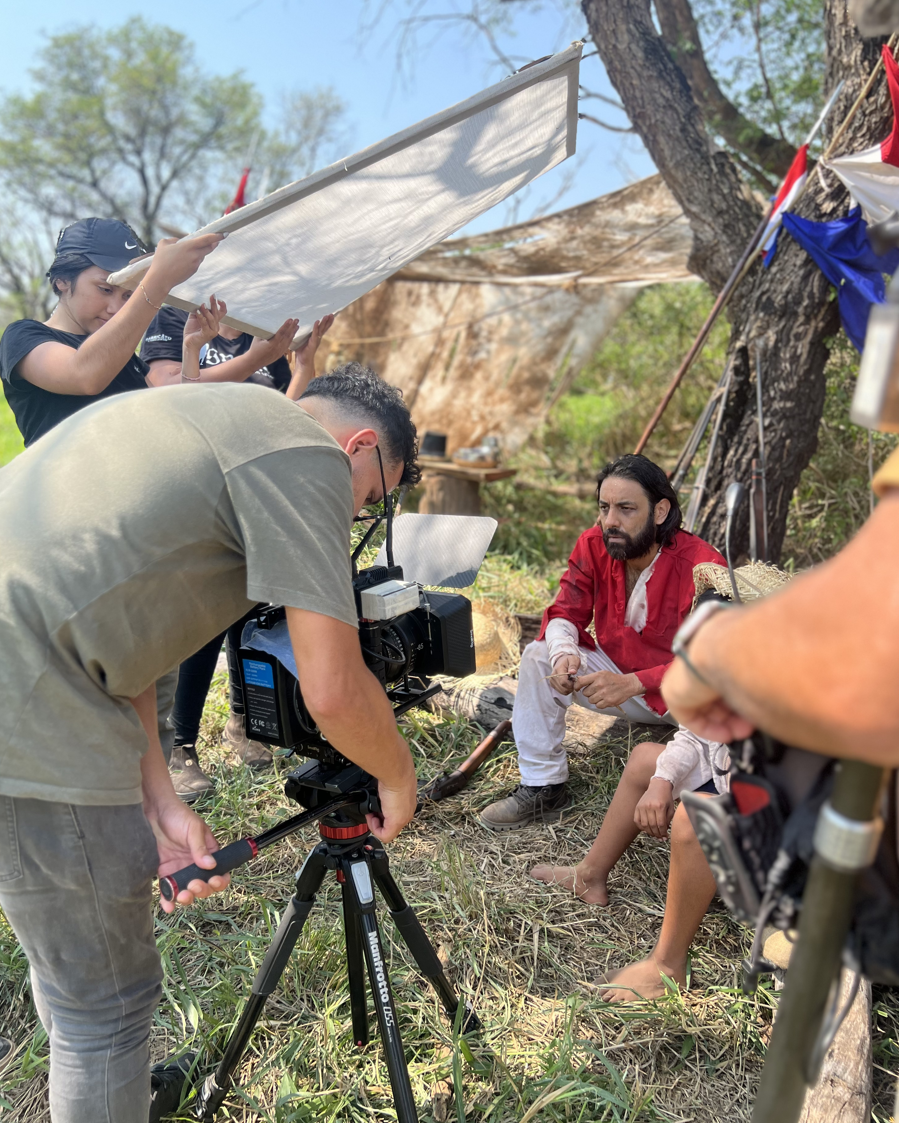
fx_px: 931
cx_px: 451
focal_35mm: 28
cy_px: 580
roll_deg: +1.1
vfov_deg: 62.2
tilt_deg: -9.7
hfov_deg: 51.5
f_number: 1.5
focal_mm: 5.7
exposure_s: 1/1209
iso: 50
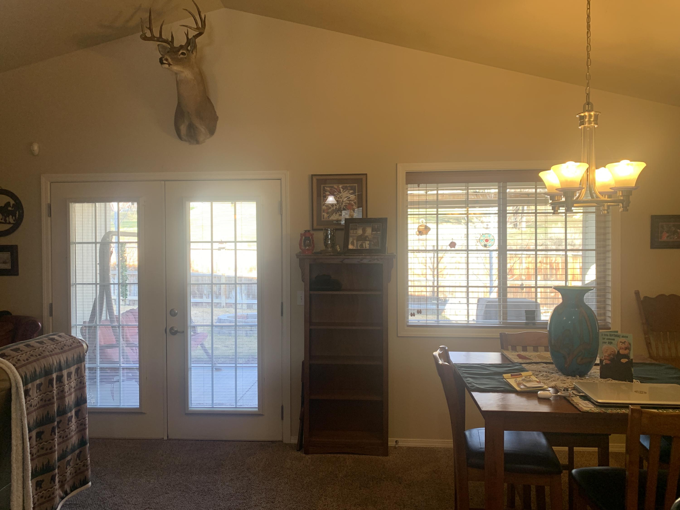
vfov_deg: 53.1
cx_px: 340
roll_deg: +0.6
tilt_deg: +0.0
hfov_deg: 67.3
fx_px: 511
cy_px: 255
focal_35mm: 26
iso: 80
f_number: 1.8
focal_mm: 4.25
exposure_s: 1/120
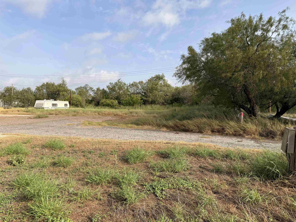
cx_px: 148
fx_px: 205
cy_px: 111
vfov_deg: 56.8
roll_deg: +0.1
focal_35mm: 24
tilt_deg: -1.3
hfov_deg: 71.6
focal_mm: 6.76
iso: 80
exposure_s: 1/4405
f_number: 1.78
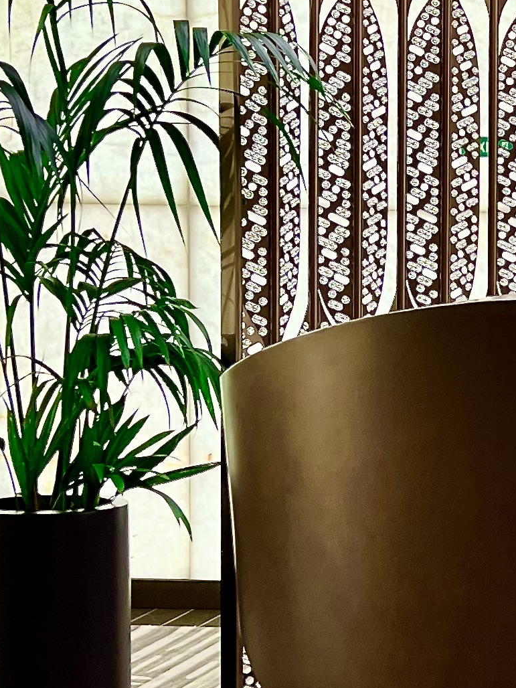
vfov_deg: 19.3
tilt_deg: -3.6
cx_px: 845
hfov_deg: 13.4
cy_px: 343
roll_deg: -1.0
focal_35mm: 102
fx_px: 2027
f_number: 1.5
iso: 64
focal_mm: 5.7
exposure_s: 1/121
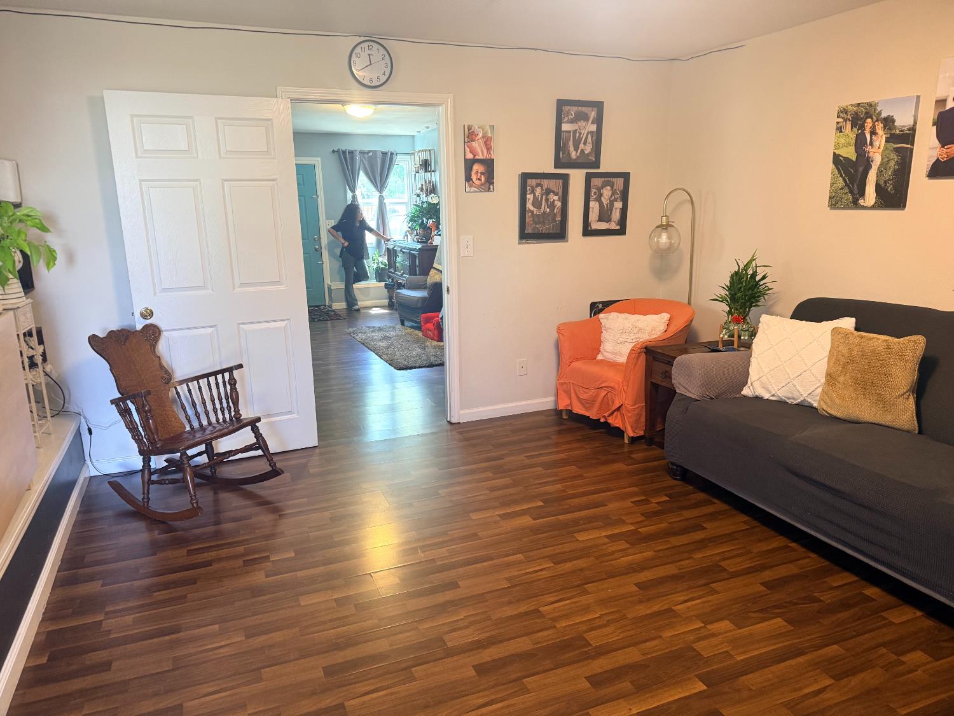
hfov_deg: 71.6
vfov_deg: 56.8
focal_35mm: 24
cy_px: 358
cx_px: 477
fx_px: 661
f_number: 1.78
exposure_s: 1/60
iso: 250
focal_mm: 6.76
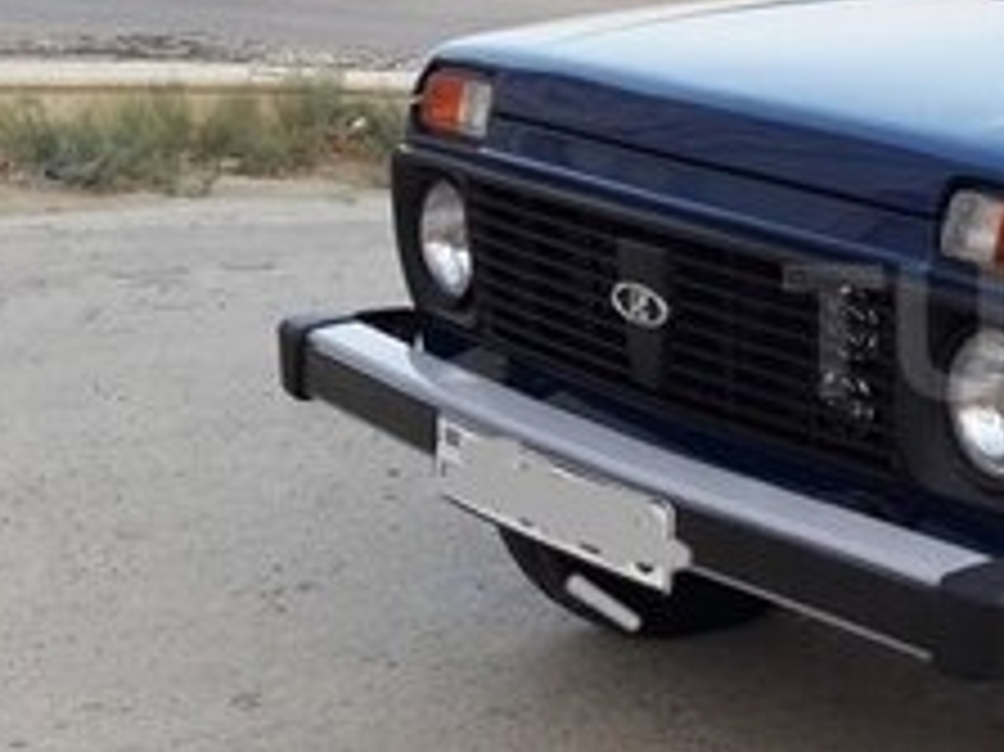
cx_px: 1243
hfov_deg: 21.7
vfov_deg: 17.8
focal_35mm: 83
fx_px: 2406
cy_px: 331
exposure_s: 1/149
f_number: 1.9
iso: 40
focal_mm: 3.7
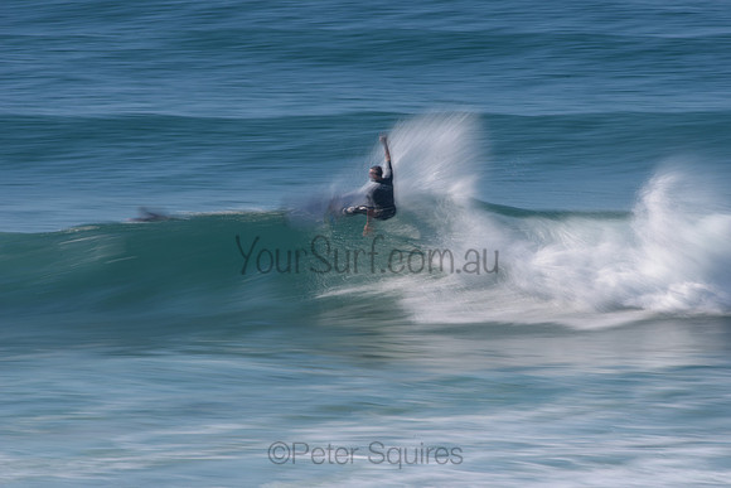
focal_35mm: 500
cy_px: 244
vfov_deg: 2.8
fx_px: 10155
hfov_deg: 4.1
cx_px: 366
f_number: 20
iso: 31
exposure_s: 1/13
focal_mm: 500
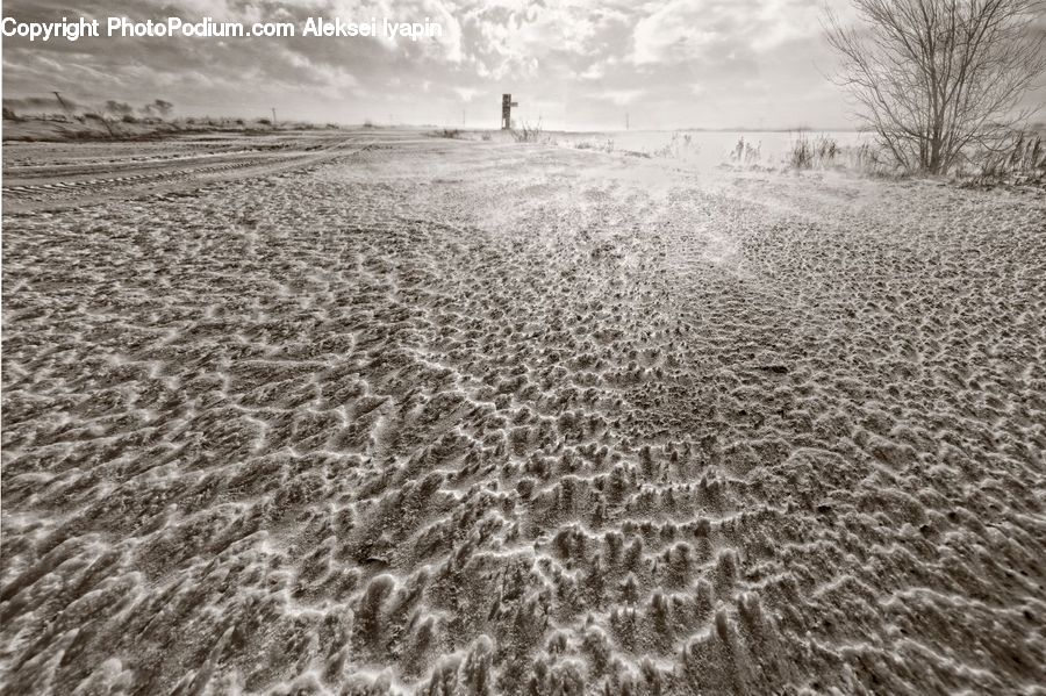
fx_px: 494
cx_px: 523
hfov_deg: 93.3
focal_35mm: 17
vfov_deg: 70.4
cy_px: 348
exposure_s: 1/500
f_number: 11
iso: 200
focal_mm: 17
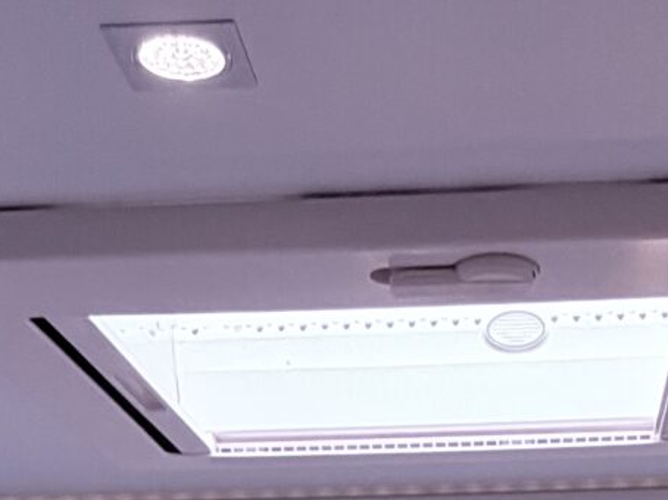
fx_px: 1524
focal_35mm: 79
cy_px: 1388
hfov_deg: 24.5
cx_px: 488
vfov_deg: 12.1
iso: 125
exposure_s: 1/100
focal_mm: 2.22
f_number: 2.2
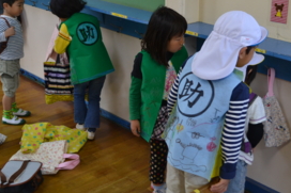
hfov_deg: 37.5
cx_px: 164
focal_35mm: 53
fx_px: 428
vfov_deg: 25.4
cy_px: 65
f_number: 4
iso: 400
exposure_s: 1/50
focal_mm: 24
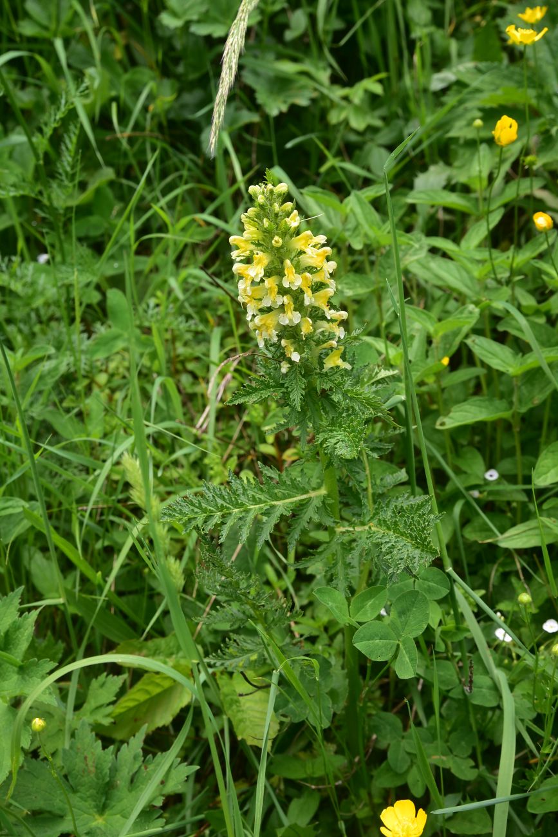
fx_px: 1162
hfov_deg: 27.0
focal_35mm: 50
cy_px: 418
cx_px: 279
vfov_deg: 39.6
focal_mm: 50
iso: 320
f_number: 10
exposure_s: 1/125
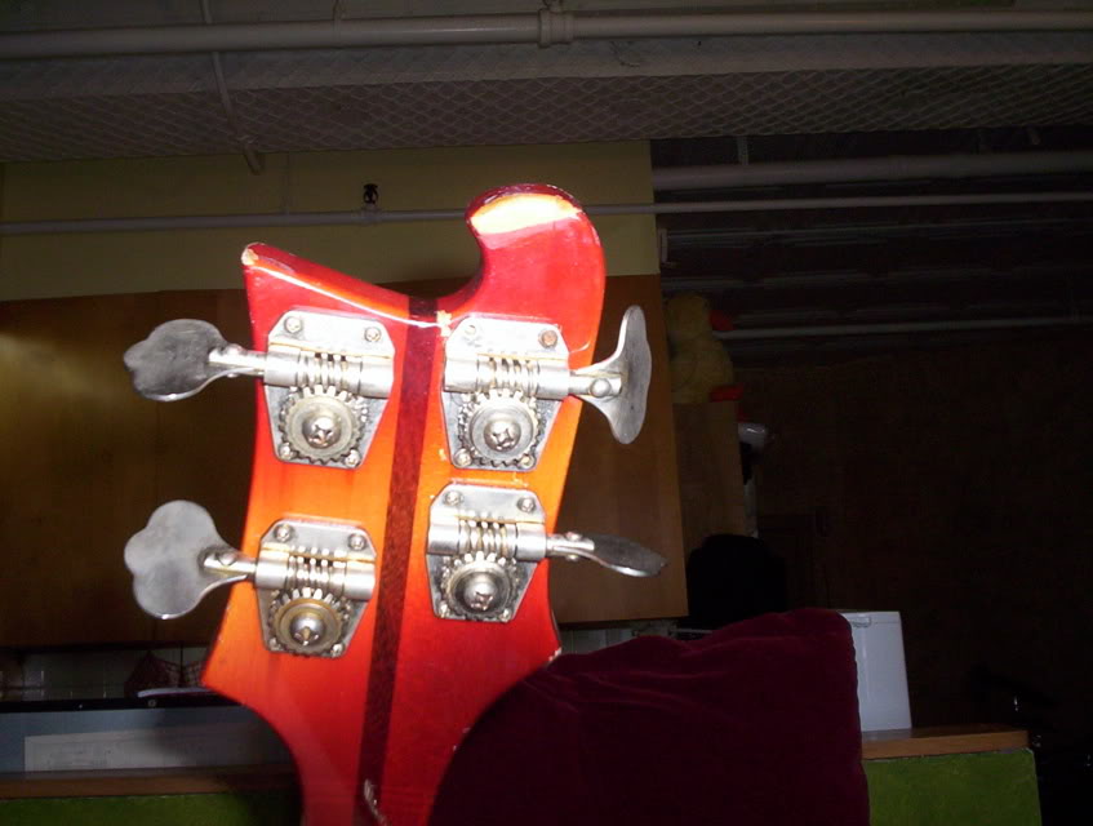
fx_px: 1203
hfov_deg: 48.9
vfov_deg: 37.9
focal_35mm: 38
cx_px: 546
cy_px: 413
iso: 140
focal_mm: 4.99
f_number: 4.5
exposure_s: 1/60
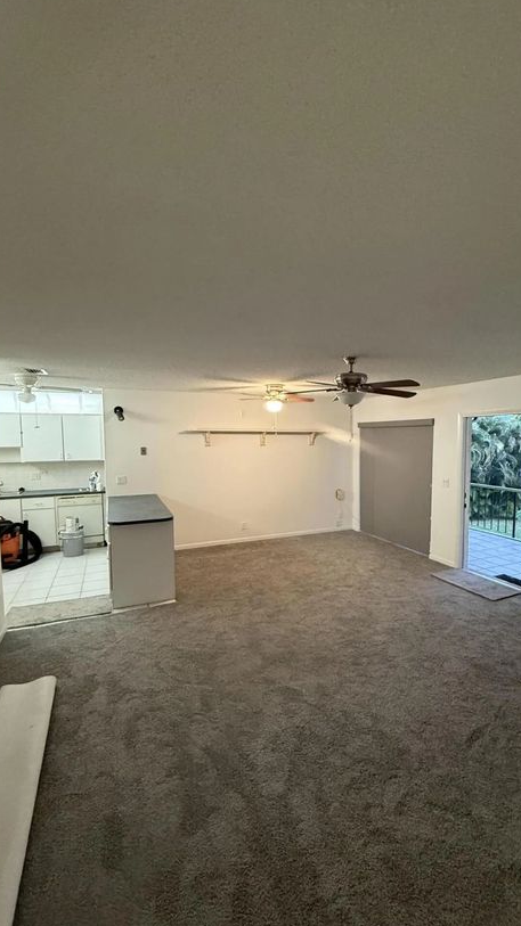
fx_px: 393
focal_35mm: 16
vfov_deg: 99.4
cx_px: 298
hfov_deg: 66.7
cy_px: 470
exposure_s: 1/60
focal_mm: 2.22
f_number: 2.2
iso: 500
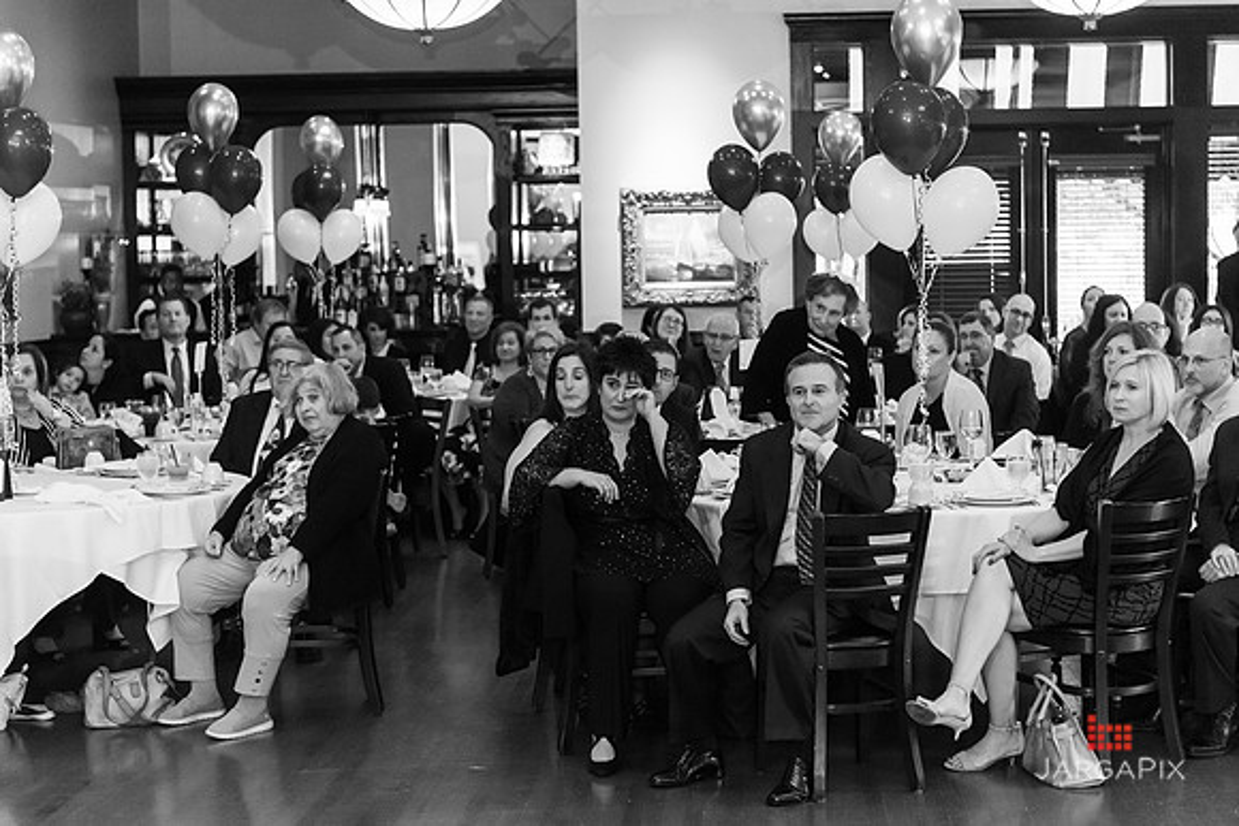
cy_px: 413
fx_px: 2410
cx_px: 620
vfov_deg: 19.5
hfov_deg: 28.8
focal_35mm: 70
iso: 1600
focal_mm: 70
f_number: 3.2
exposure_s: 1/125
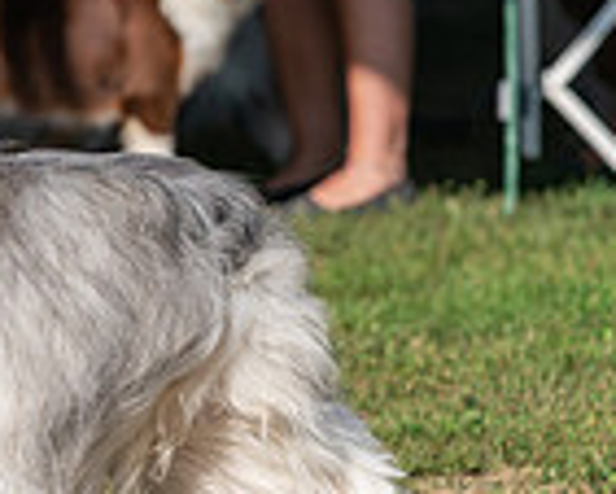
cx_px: -474
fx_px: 10636
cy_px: -61
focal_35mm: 583
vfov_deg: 2.7
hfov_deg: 3.3
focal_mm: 130
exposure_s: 1/1250
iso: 100
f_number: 4.5
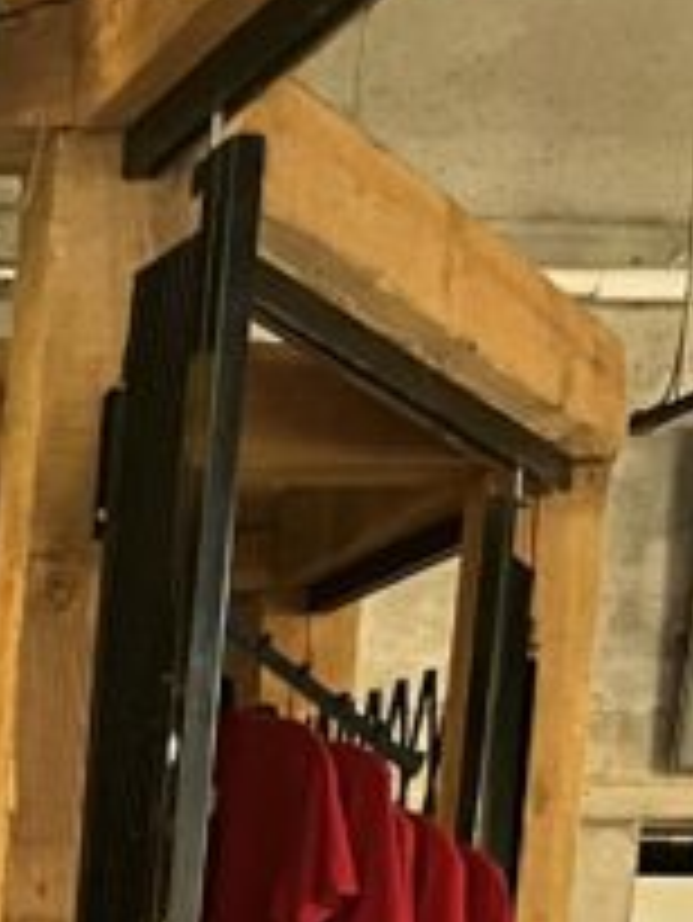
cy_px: 1804
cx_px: -1030
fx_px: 3466
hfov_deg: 9.9
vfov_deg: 13.2
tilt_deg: -10.9
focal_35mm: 130
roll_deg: -1.4
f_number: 1.6
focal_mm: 5.1
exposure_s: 1/60
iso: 400
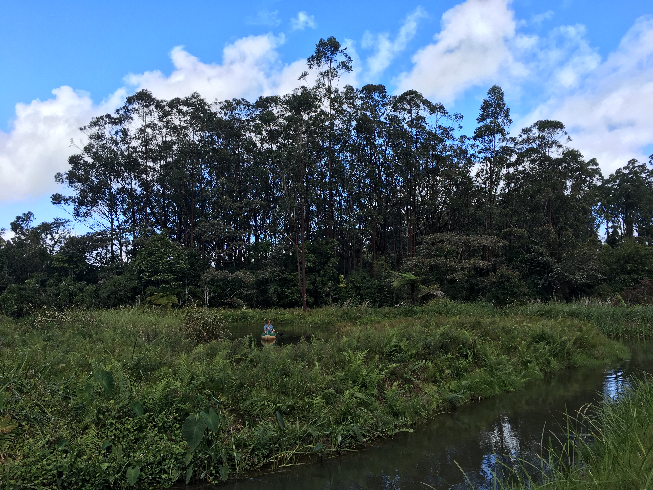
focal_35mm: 29
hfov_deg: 61.7
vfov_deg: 48.2
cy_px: 245
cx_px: 326
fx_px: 547
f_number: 2.2
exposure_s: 1/601
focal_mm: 4.15
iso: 25
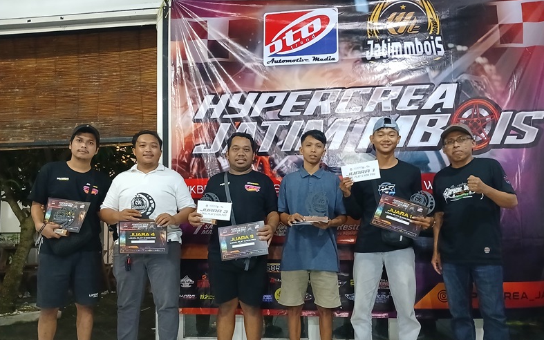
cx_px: 274
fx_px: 415
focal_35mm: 28
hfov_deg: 66.5
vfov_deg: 44.4
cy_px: 197
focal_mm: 3.98
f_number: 1.8
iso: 1000
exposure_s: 1/16.7
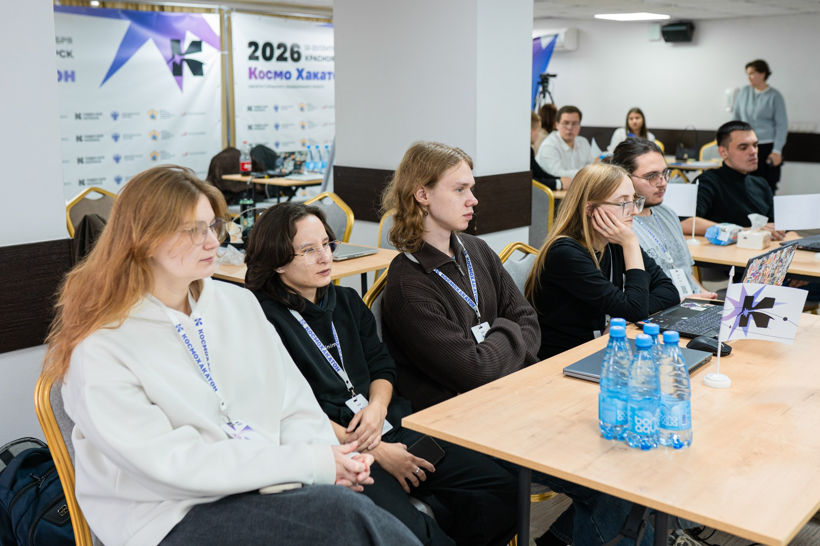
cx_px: 410
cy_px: 241
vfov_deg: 32.9
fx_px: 923
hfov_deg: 47.9
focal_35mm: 41
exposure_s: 1/125
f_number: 2.5
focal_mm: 35
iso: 500
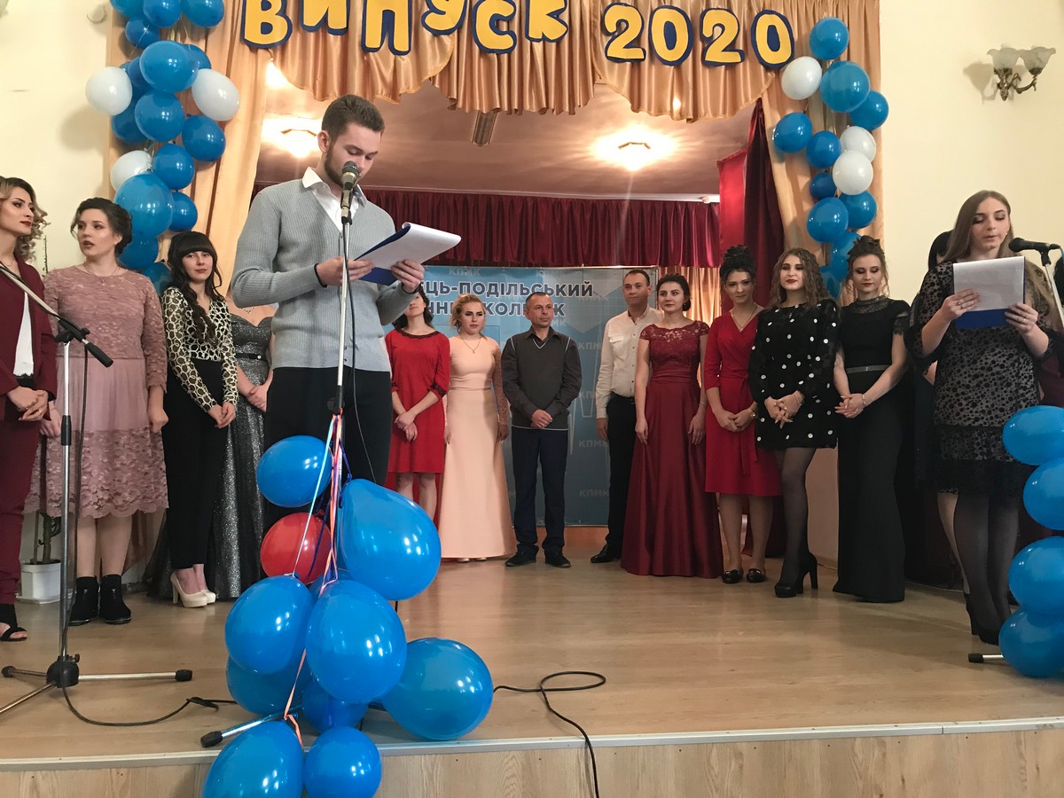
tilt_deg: +2.2
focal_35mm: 28
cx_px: 532
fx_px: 861
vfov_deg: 49.7
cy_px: 399
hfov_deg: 63.4
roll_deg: +0.0
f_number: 1.8
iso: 64
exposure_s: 1/17
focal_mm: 3.99
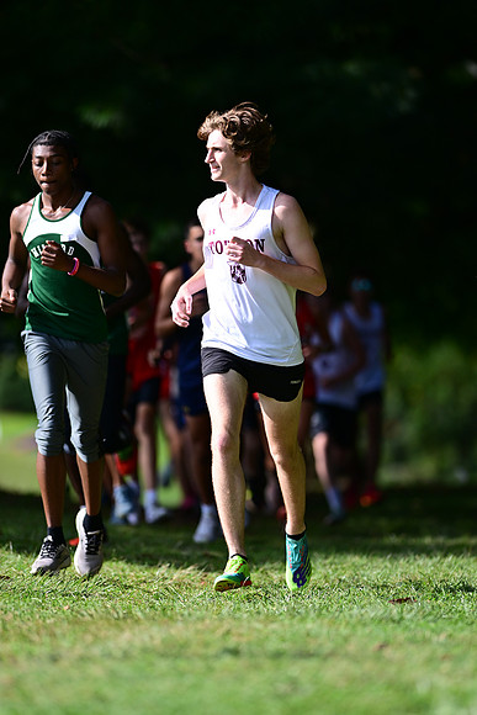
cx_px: 238
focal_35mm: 300
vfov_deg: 6.9
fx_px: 5958
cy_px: 358
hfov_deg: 4.6
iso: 320
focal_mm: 300
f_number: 2.8
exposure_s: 1/2500
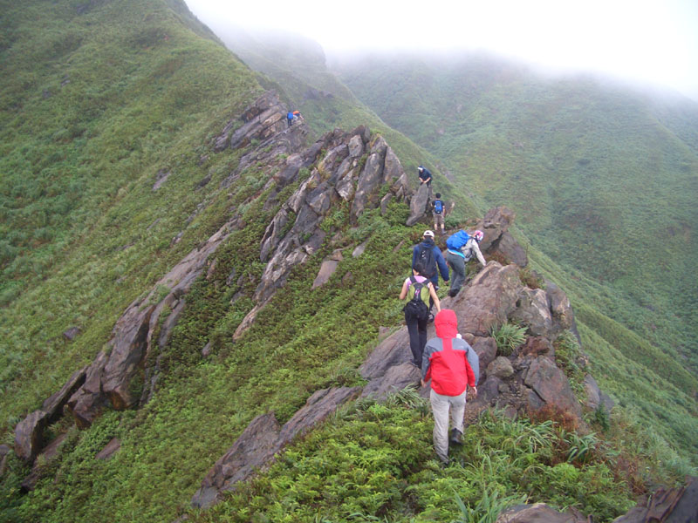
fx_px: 706
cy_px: 262
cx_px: 349
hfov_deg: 52.6
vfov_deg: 40.7
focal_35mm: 35
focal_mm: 5.8
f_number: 2.6
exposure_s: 1/80
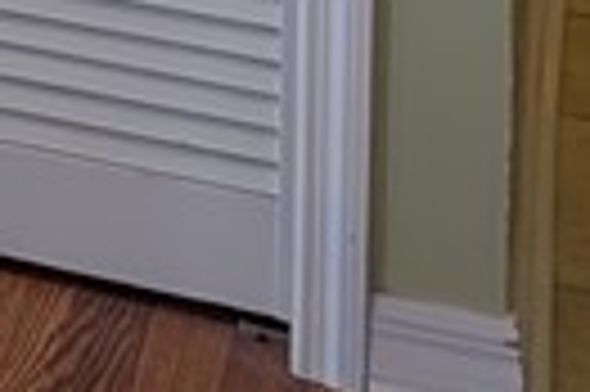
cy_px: -1185
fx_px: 3192
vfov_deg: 5.9
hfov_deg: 9.1
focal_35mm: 195
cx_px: -980
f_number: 1.68
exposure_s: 1/60
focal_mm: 6.9
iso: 62
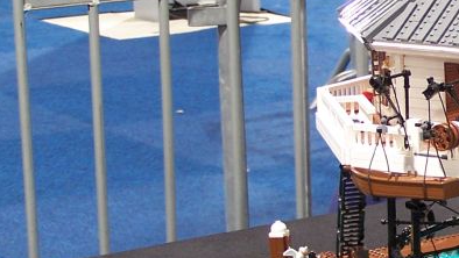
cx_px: 592
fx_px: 2033
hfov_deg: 12.5
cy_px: 121
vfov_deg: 7.3
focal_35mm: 167
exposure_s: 1/2
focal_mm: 9.8
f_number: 3.1
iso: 80
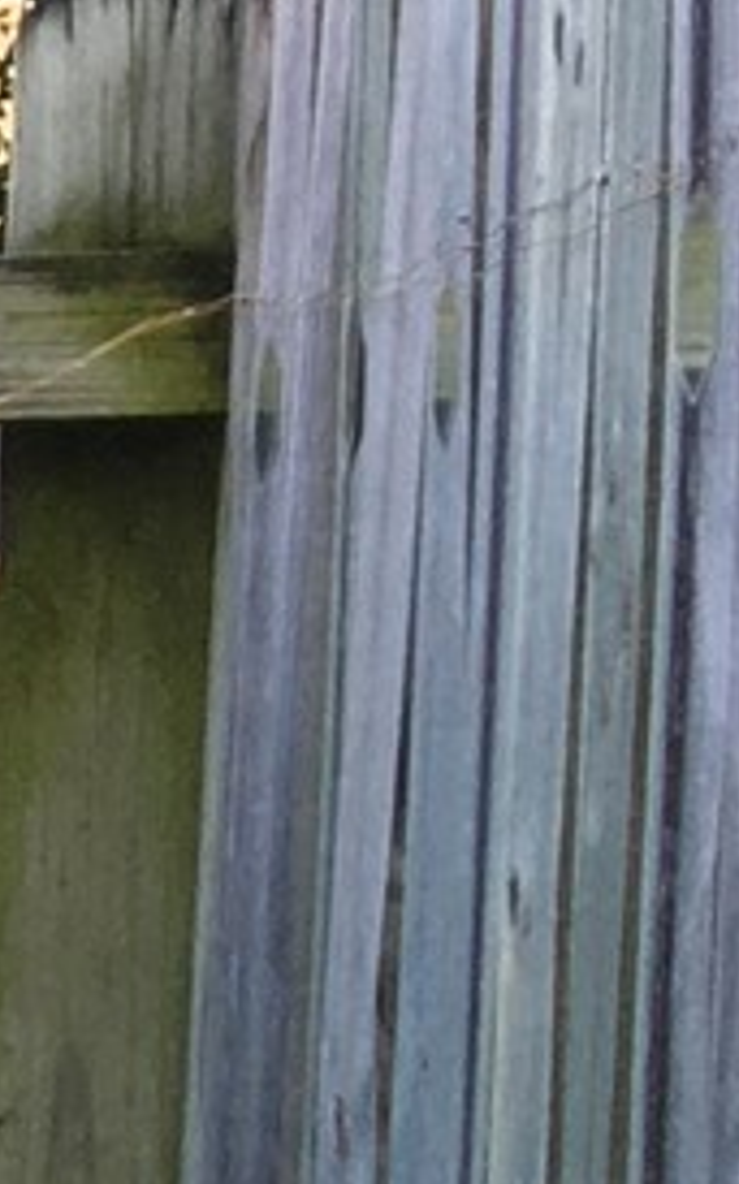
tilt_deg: -10.4
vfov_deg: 8.7
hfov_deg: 4.9
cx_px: -2571
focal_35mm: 230
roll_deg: +2.1
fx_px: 7419
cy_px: 2199
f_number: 2.2
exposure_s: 1/60
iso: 32
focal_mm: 4.15
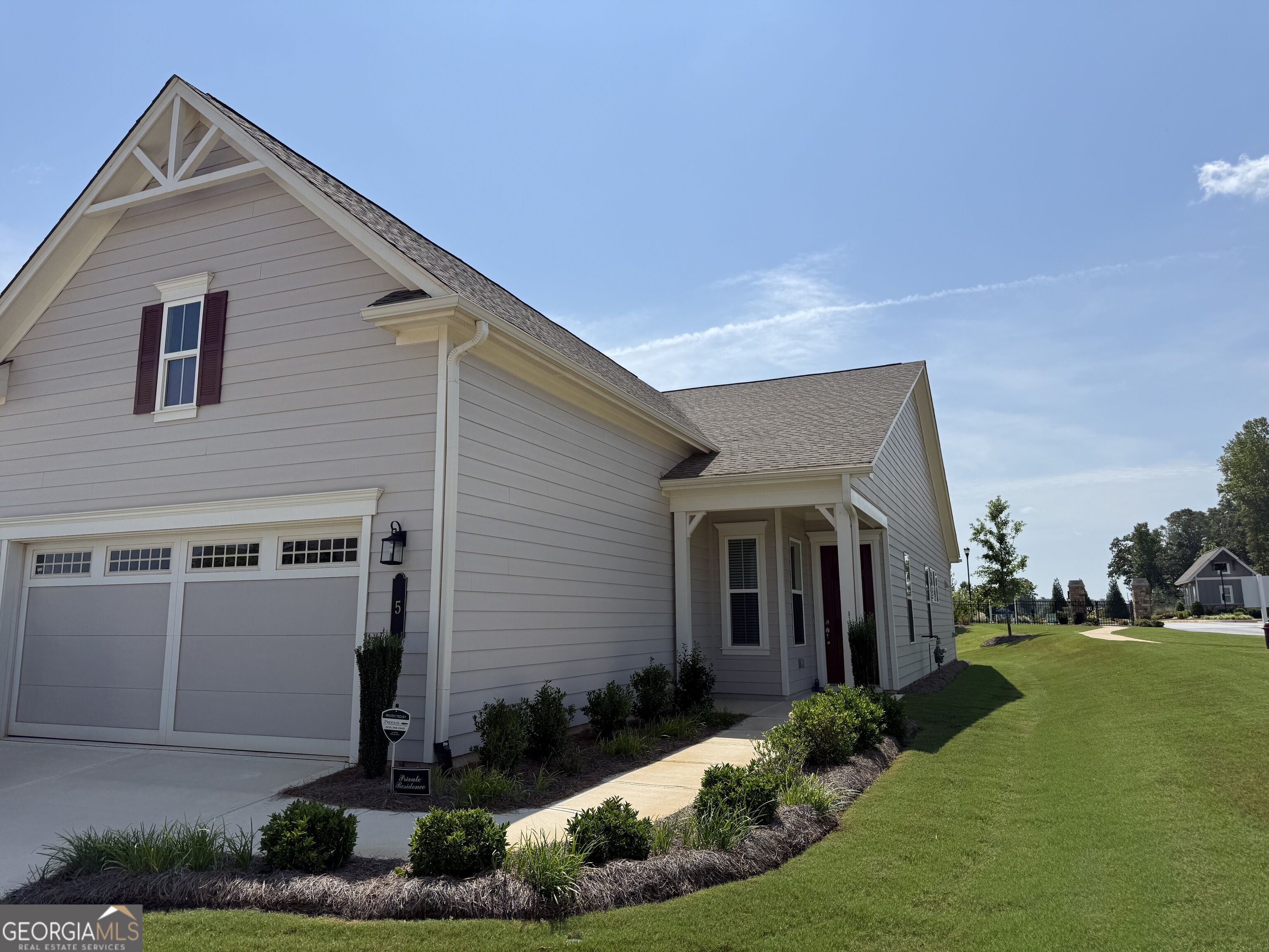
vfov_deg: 56.8
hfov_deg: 71.6
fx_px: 880
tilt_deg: +10.9
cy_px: 476
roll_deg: -0.4
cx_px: 634
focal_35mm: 24
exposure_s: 1/8130
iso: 80
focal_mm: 6.76
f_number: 1.78
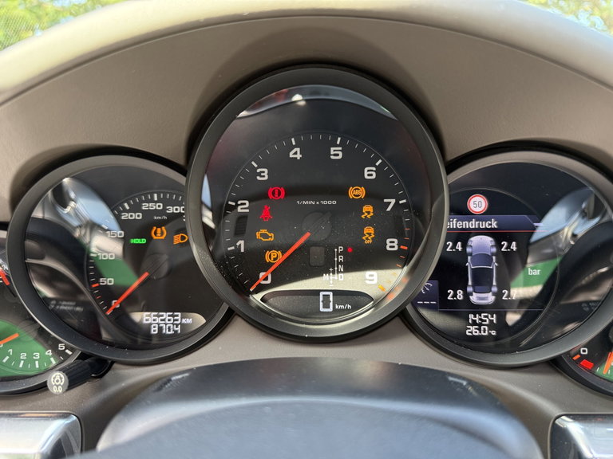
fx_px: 425
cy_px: 230
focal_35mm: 24
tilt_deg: -14.6
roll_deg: +0.6
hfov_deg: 71.6
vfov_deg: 56.8
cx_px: 306
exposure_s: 1/132
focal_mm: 6.76
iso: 200
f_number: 1.78
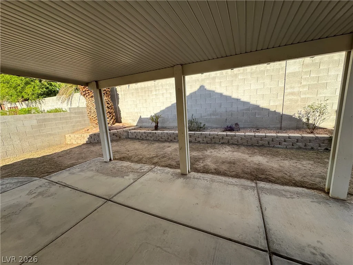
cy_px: 132
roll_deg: +3.9
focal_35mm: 14
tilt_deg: -10.7
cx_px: 176
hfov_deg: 102.1
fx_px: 143
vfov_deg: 85.7
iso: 50
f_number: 2.2
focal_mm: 2.22
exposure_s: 1/849
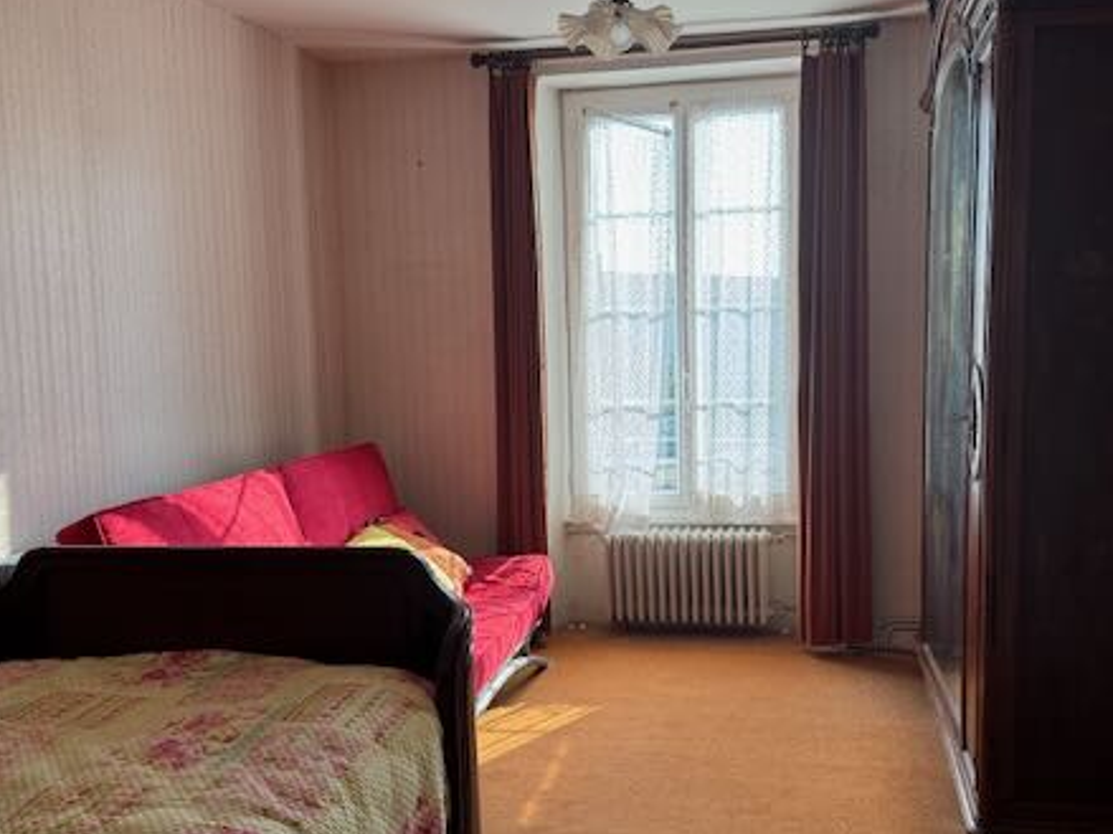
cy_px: 454
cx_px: 629
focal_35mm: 35
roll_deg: +0.4
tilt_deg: -6.1
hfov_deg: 52.5
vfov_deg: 40.6
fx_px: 1125
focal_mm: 6.76
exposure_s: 1/219
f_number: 1.78
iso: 64
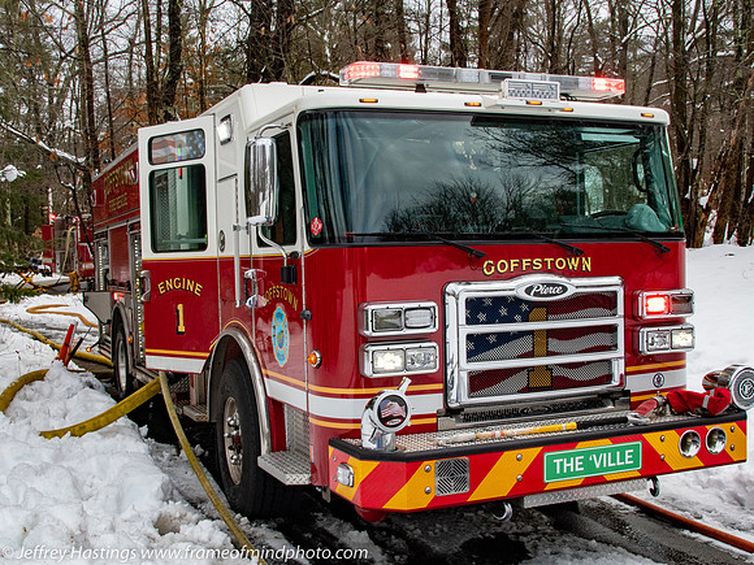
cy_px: 282
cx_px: 362
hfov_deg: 46.6
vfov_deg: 35.8
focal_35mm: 40
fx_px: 875
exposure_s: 1/320
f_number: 14
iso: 1000
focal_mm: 24
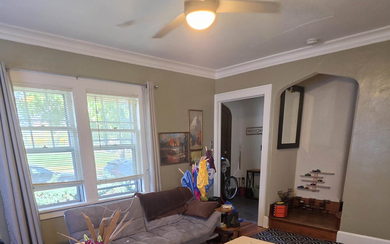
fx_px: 255
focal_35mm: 24
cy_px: 229
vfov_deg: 45.3
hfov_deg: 74.7
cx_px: 183
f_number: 1.9
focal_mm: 2.2
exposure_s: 1/120
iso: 250
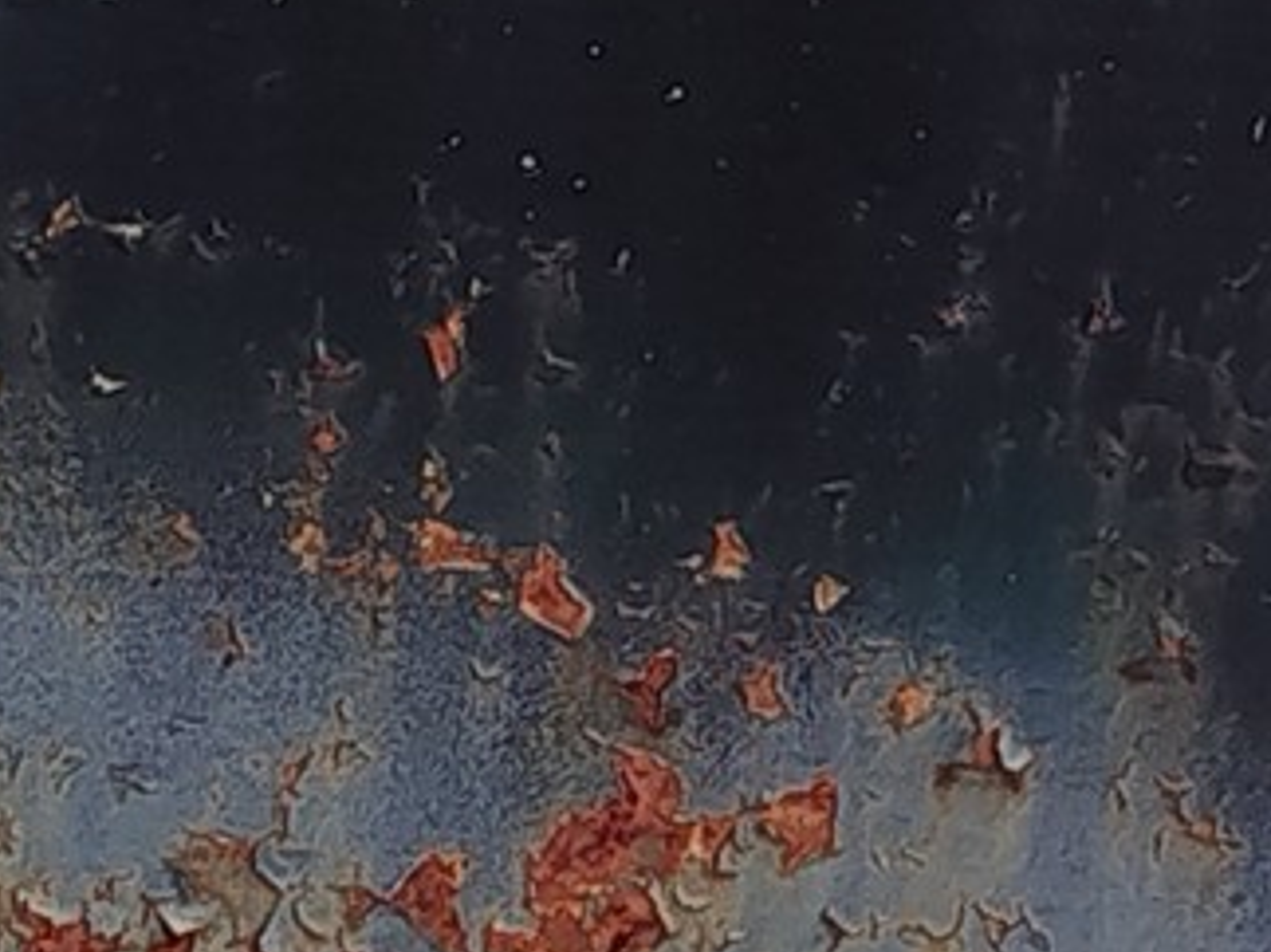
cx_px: 1027
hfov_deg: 9.2
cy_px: -763
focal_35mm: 214
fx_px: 7855
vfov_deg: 6.8
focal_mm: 5.31
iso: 50
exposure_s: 1/336
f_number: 1.7
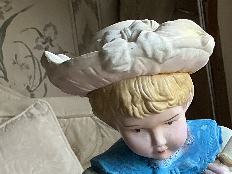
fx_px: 657
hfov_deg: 17.9
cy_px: 268
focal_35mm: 98
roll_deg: +1.3
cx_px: 348
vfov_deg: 14.0
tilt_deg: -27.7
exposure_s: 1/60
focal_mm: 3
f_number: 1.8
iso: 50
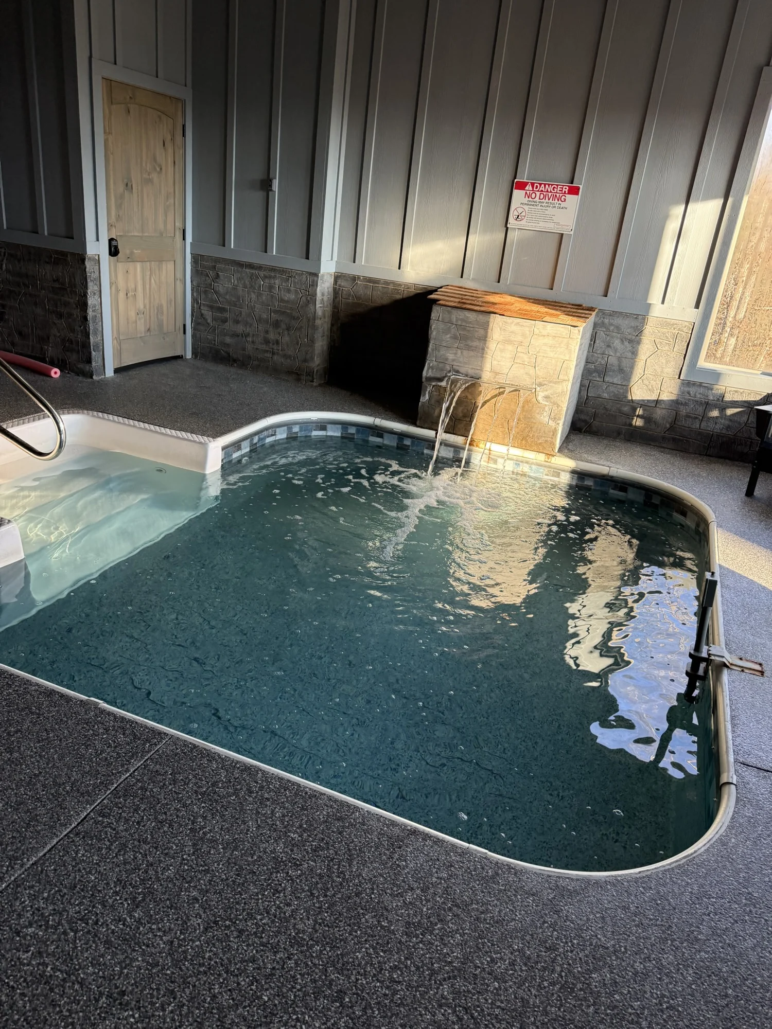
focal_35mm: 24
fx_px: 714
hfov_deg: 56.8
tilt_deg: -22.5
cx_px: 386
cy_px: 514
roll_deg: -6.0
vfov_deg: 71.6
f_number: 1.78
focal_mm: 6.76
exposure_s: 1/121
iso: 200
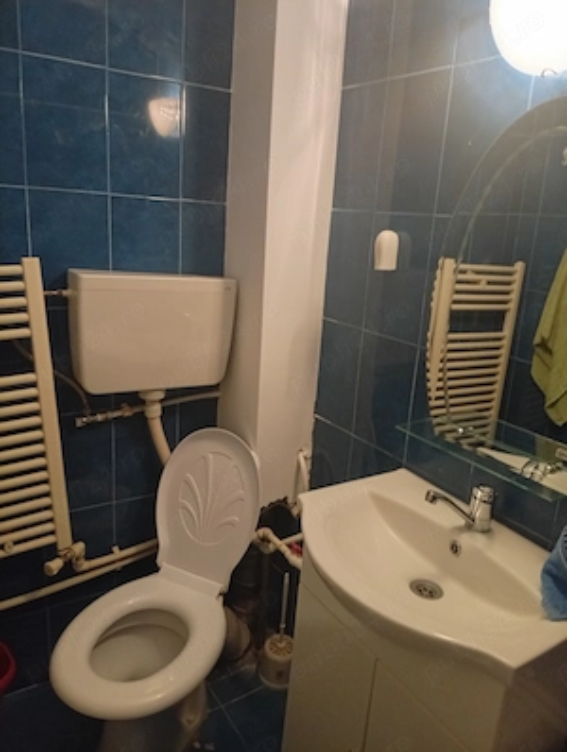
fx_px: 588
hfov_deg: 51.5
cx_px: 284
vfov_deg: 65.2
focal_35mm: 27
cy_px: 376
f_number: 1.8
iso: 554
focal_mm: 3.84
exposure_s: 1/25
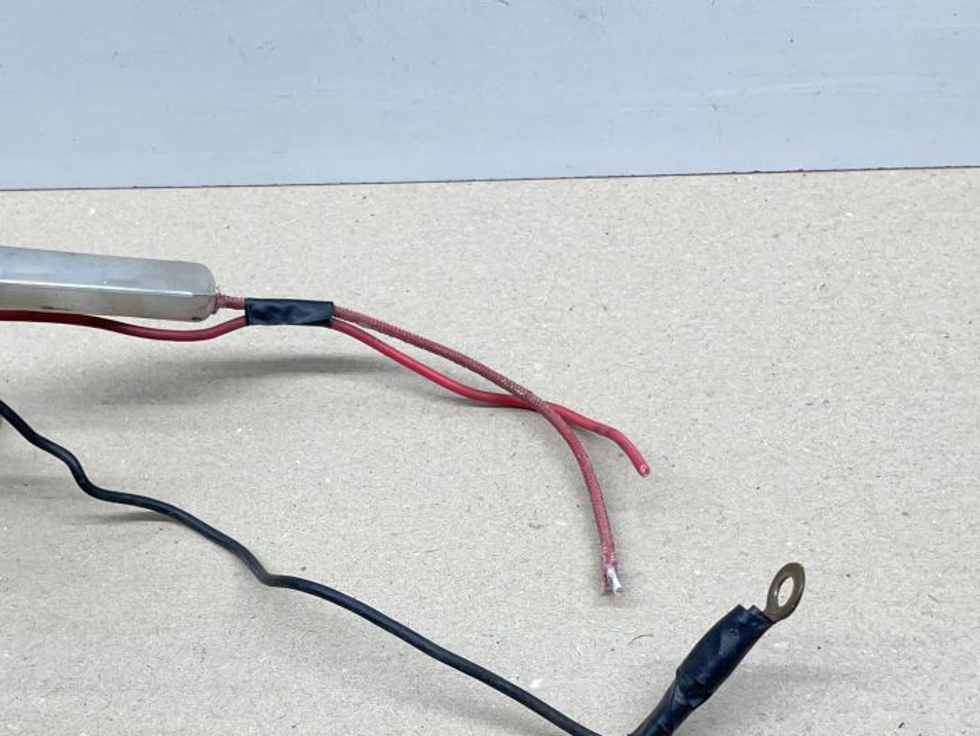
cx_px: 354
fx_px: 1246
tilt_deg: -56.6
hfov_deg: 42.5
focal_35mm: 44
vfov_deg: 32.5
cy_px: 509
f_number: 1.6
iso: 50
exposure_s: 1/100
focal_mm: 4.2
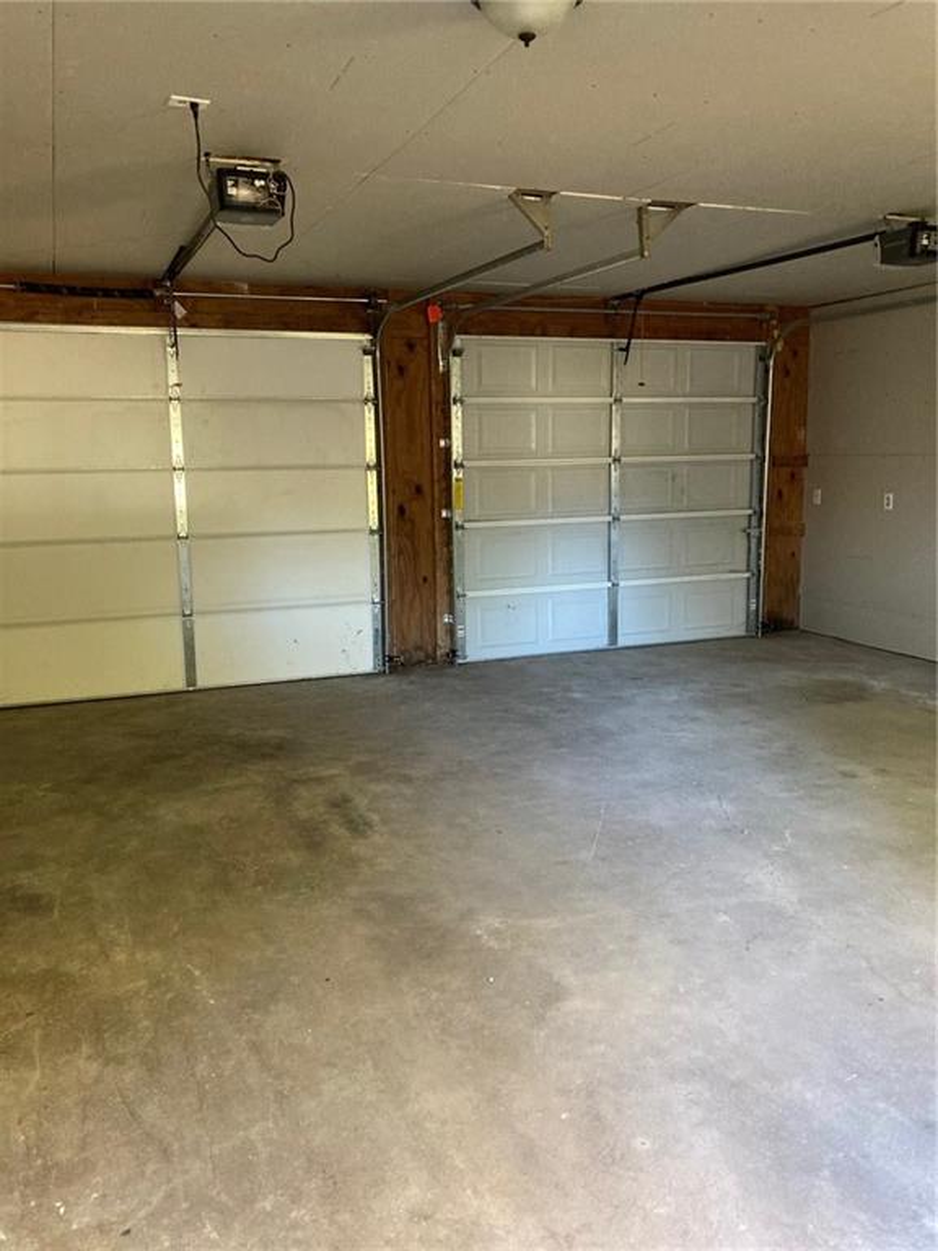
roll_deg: +0.9
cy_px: 626
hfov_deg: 49.7
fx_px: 1012
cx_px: 469
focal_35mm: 28
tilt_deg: -8.8
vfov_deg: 63.4
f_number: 1.8
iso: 400
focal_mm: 3.99
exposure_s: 1/32
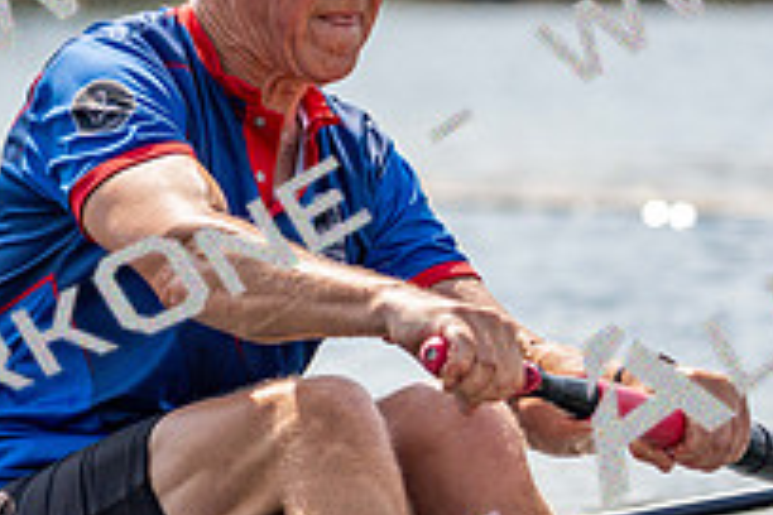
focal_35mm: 569
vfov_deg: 2.4
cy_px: 146
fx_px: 12217
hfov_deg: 3.6
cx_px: 258
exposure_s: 1/1600
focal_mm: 200
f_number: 5.6
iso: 200
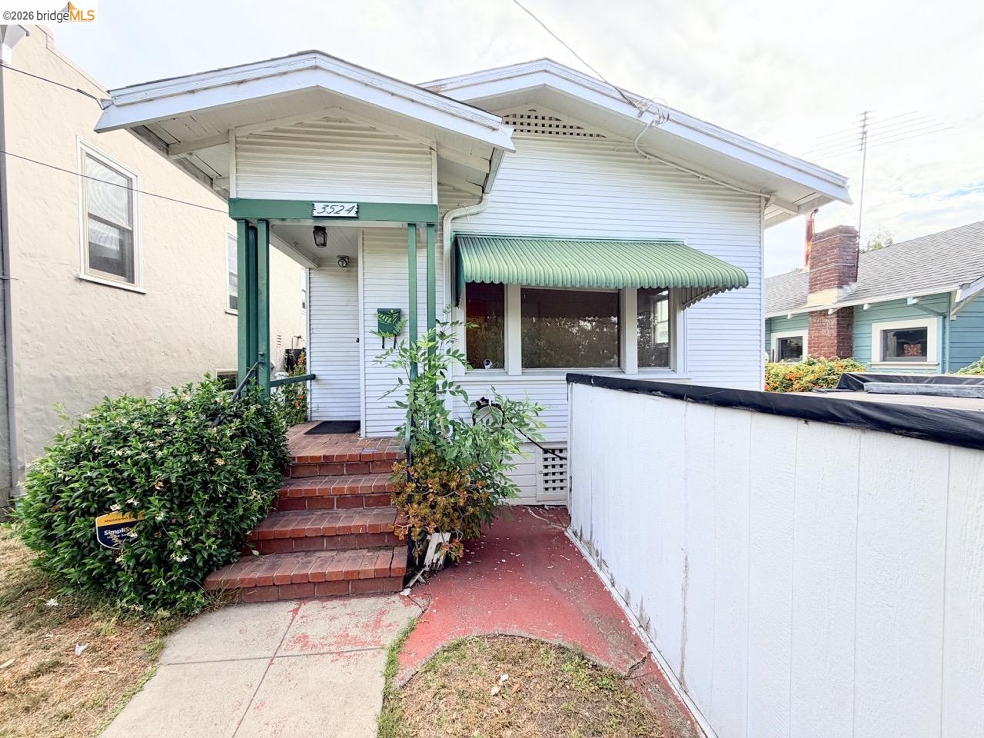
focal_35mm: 14
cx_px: 492
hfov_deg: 102.1
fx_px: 398
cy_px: 369
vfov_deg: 85.7
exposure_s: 1/351
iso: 50
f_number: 2.2
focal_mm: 2.22
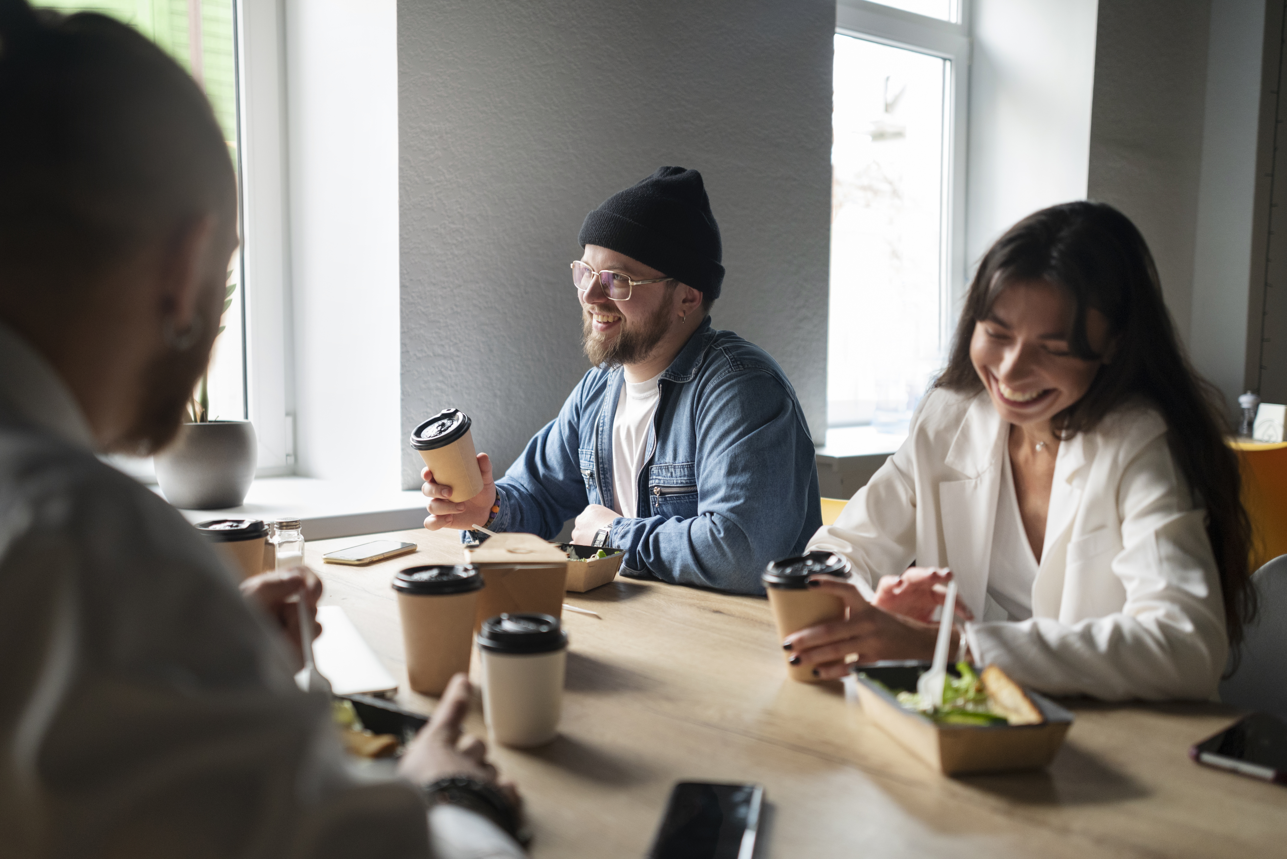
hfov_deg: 54.4
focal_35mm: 35
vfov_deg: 37.9
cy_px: 430
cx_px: 644
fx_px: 1252
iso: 1250
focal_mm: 35
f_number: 2.2
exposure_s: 1/100
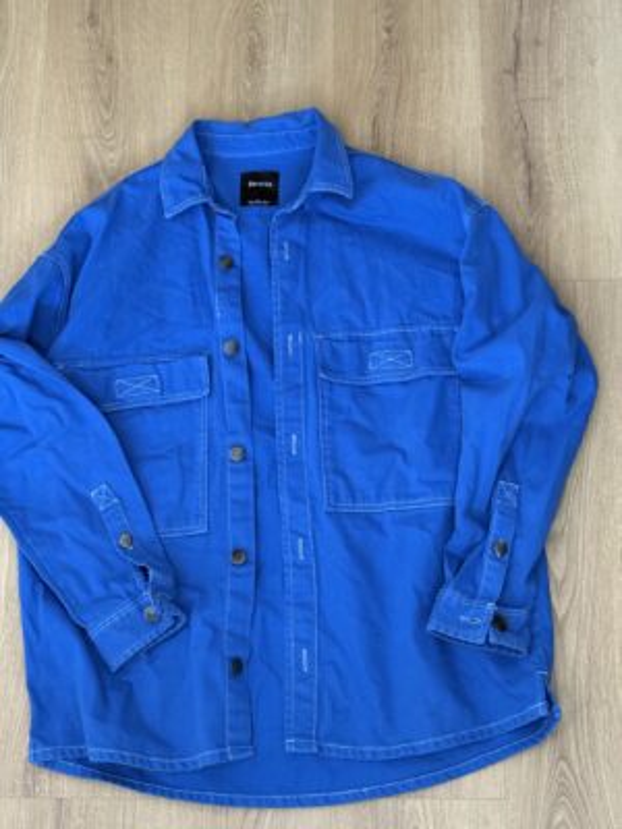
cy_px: 414
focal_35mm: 52
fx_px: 1246
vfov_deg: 36.8
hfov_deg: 28.0
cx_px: 311
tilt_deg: -72.0
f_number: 1.6
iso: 400
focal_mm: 5.96
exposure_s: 1/30
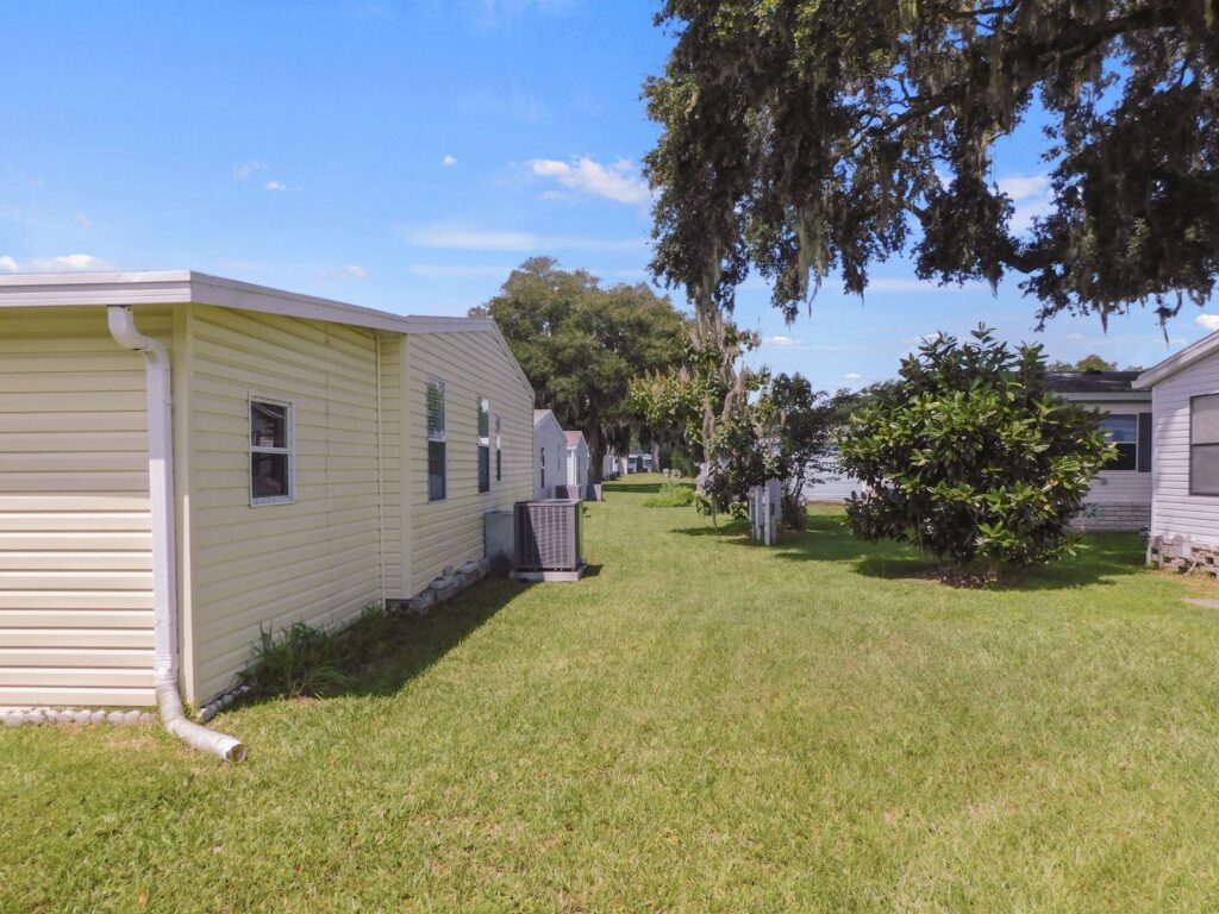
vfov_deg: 58.9
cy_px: 457
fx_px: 810
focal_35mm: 23
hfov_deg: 73.9
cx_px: 610
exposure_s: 1/500
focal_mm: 4
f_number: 6
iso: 125
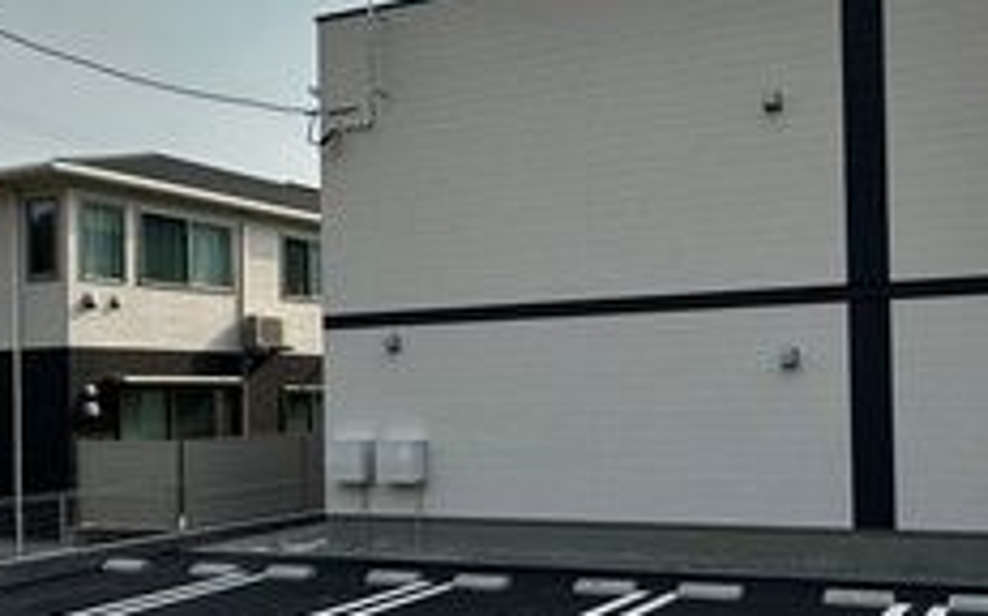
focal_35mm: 36
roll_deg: +1.3
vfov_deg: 35.1
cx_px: 791
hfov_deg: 50.7
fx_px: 969
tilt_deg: +1.1
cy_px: 381
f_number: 2.2
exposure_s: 1/1435
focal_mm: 2.22
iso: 50
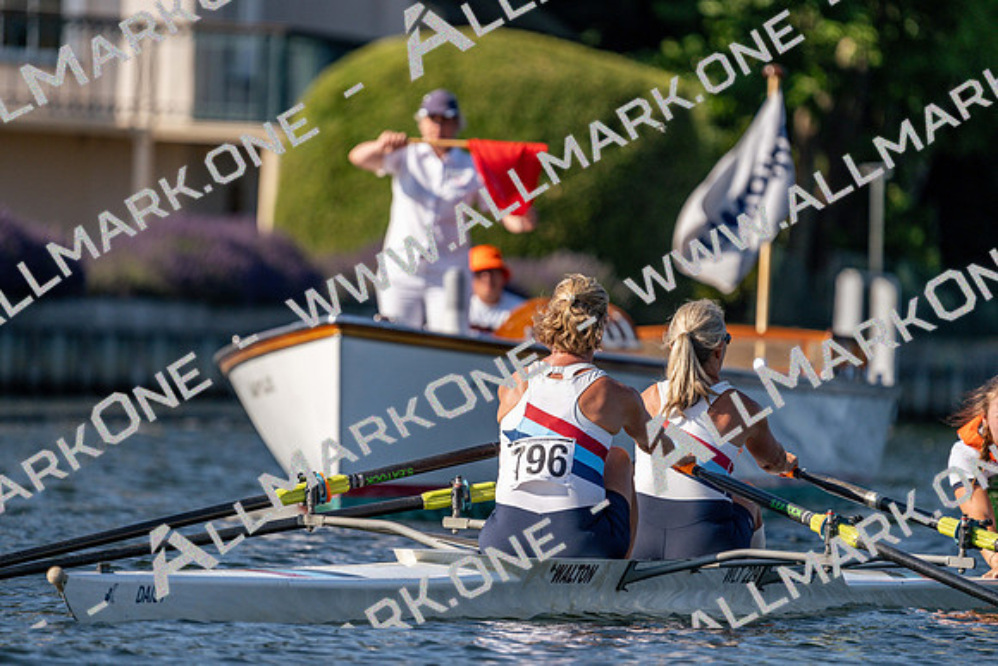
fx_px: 13559
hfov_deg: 4.2
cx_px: 499
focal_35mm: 489
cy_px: 333
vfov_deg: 2.8
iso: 250
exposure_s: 1/1600
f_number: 6.3
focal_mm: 489
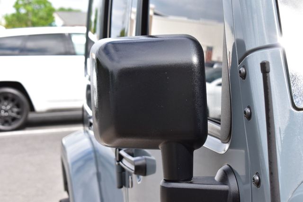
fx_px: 694
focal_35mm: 82
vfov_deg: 16.5
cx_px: 152
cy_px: 101
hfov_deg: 24.6
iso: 400
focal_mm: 55
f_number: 10
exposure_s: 1/250
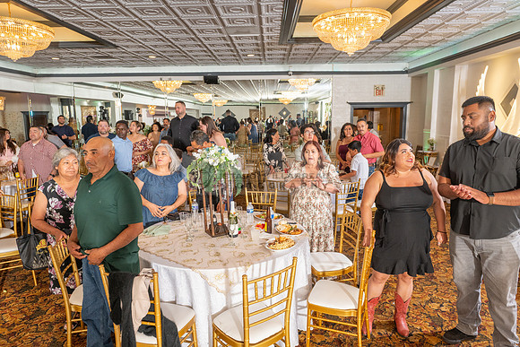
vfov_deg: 53.2
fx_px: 347
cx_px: 260
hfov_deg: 73.7
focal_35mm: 24
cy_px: 174
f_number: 5
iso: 500
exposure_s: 1/200
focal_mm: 24
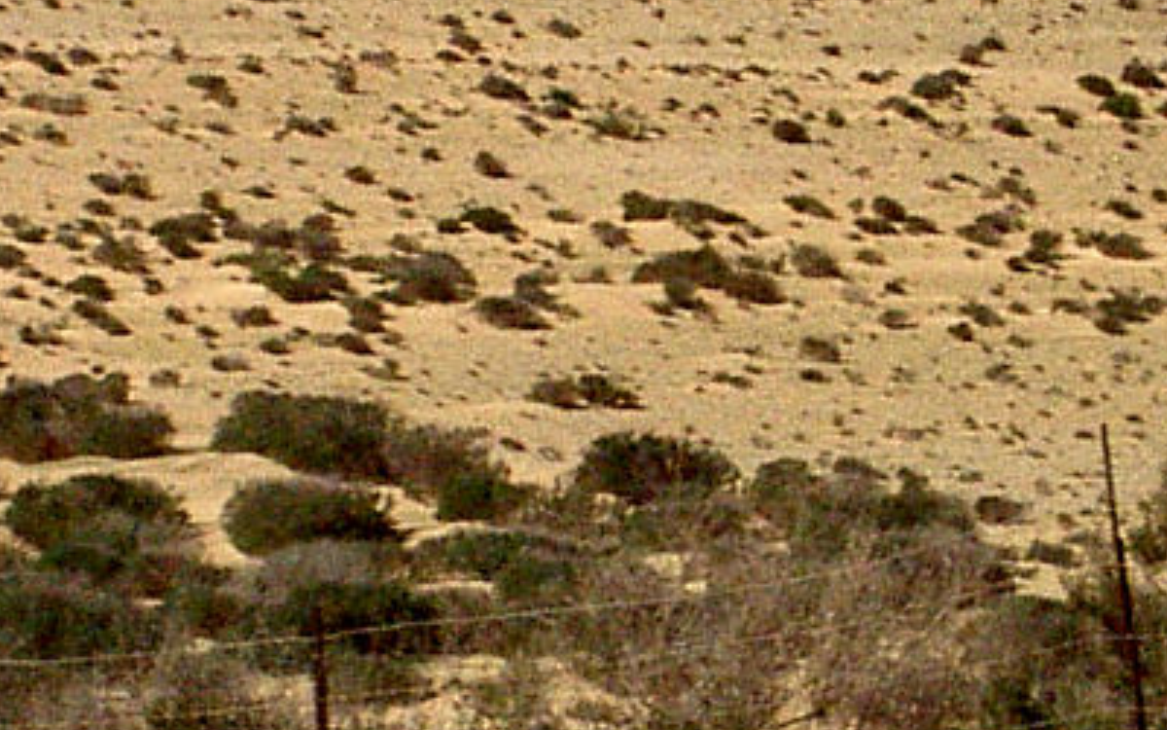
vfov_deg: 3.0
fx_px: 13740
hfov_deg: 4.9
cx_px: 391
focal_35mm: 432
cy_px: 164
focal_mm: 16.8
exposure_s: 1/1250
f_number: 8.3
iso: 200
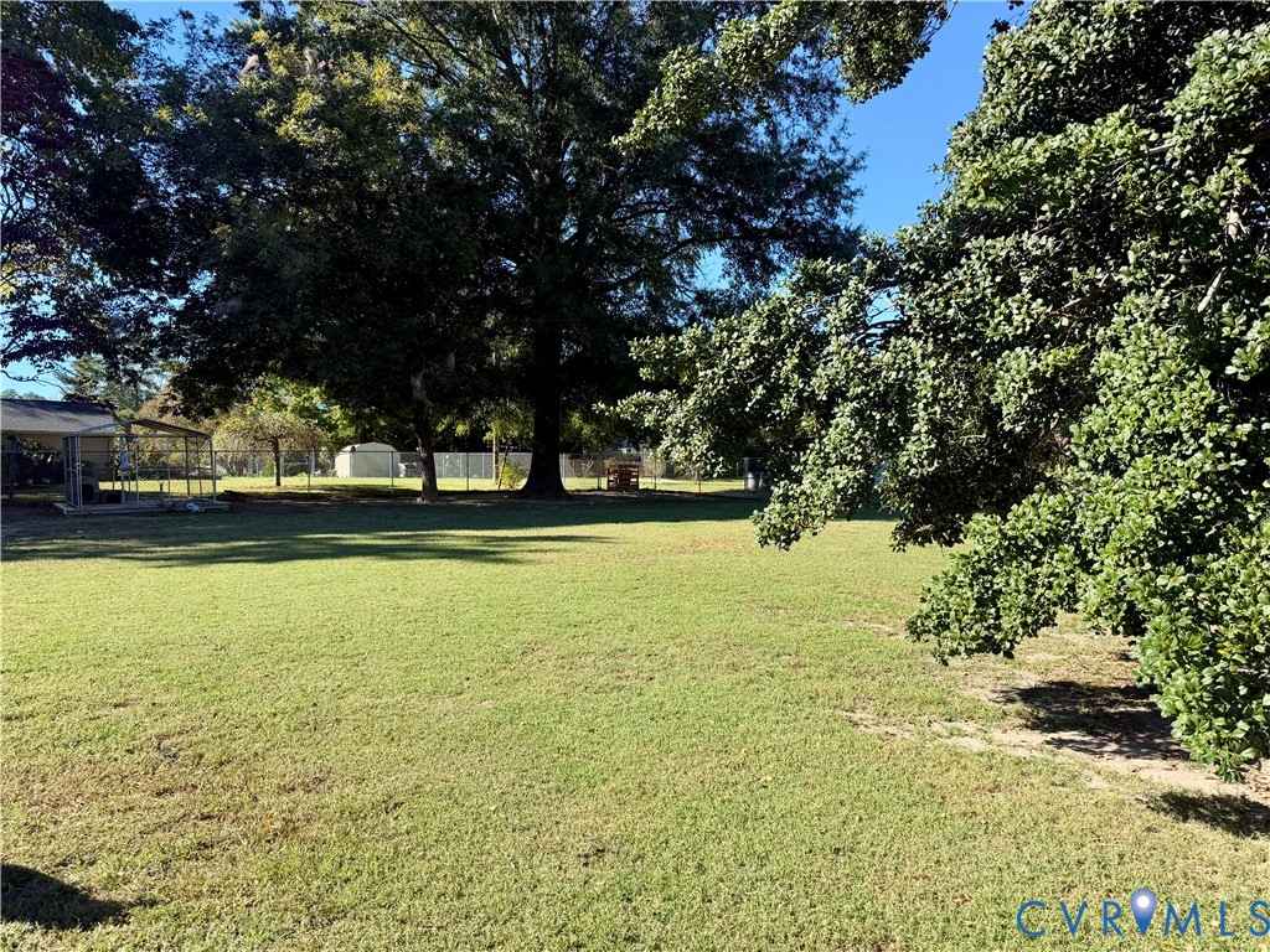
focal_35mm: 24
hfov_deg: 71.6
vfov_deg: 56.8
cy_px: 476
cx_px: 635
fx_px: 881
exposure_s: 1/1410
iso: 80
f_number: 1.78
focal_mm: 6.76
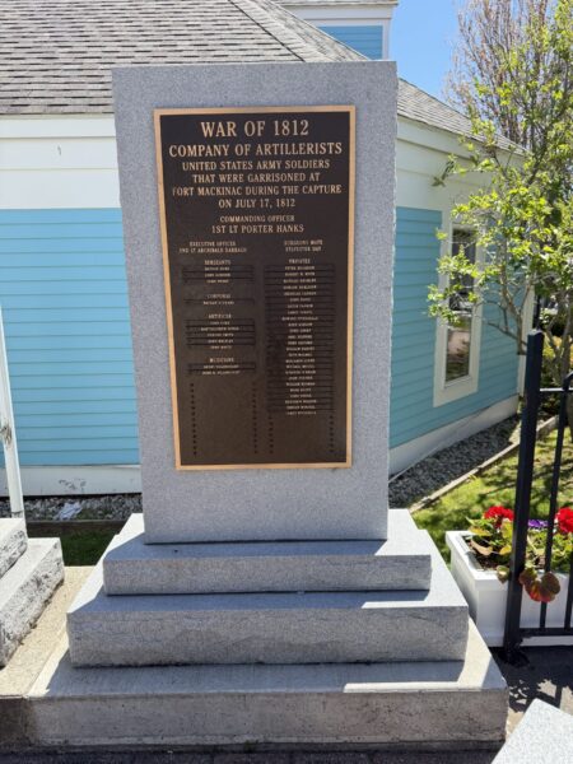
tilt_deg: -11.3
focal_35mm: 24
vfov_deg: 71.6
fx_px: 530
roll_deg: +0.9
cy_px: 382
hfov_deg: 56.8
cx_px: 286
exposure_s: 1/2703
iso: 100
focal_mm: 6.76
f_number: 1.78
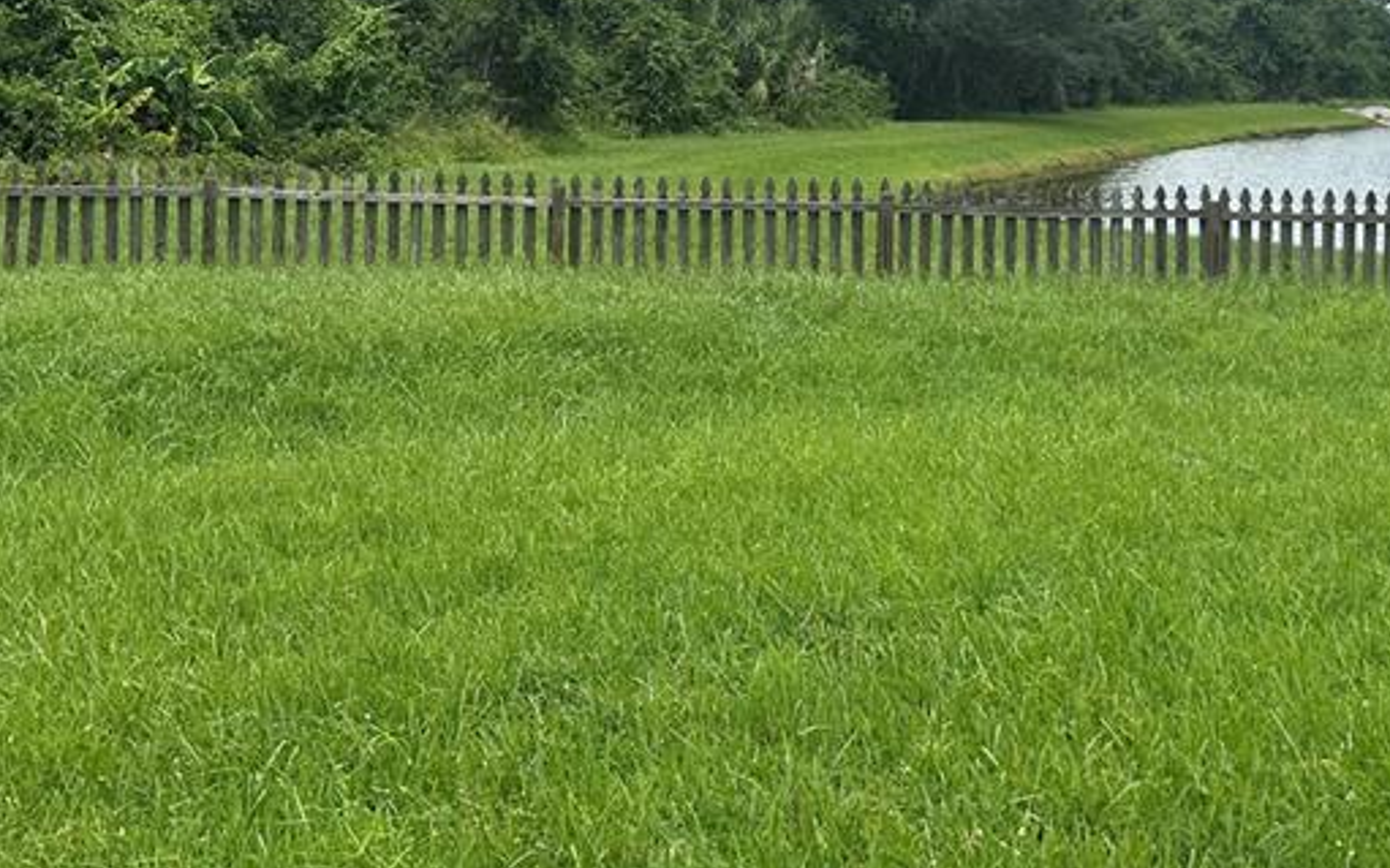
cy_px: 90
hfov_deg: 39.5
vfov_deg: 24.6
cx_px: 604
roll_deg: -1.8
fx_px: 1931
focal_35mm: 51
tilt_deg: -1.5
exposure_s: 1/4545
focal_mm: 6.86
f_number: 1.78
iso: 80
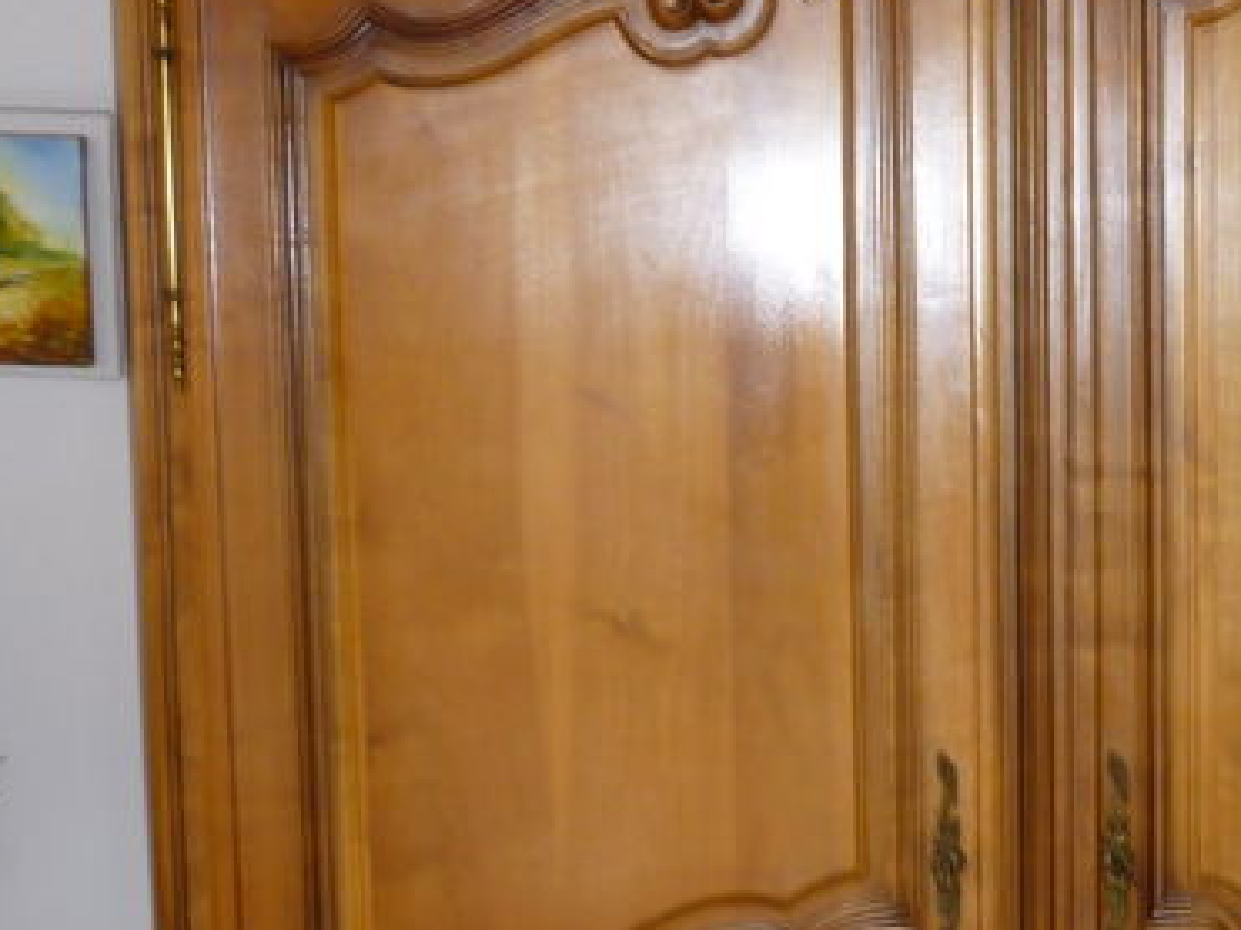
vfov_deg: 16.5
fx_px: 3190
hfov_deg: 21.3
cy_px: 699
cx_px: 1204
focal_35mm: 89
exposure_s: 1/30
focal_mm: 5.5
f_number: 2.8
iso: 100
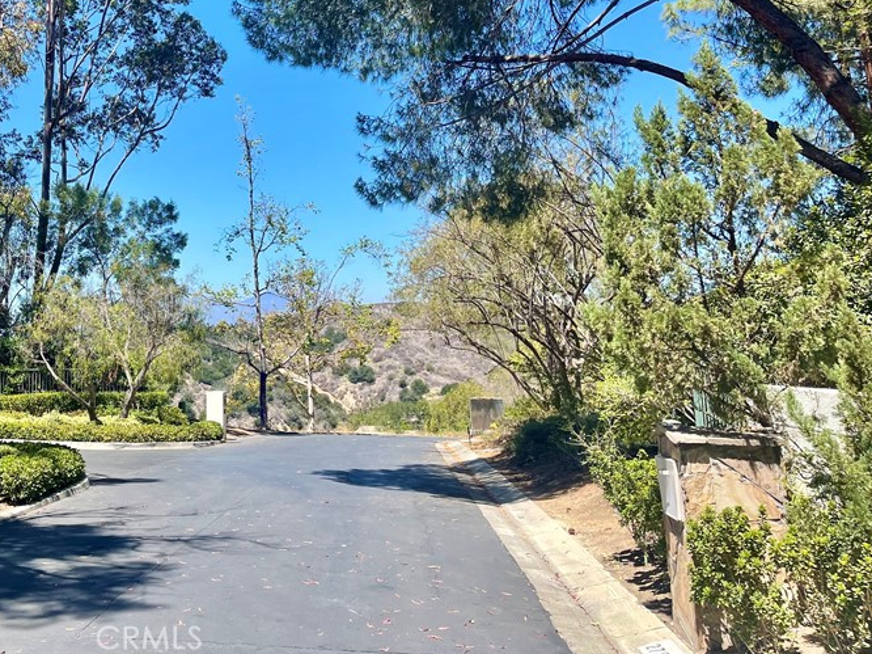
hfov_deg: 45.1
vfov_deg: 35.1
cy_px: 153
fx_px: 1007
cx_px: 212
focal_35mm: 40
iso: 32
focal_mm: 5.1
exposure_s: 1/1795
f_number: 1.6
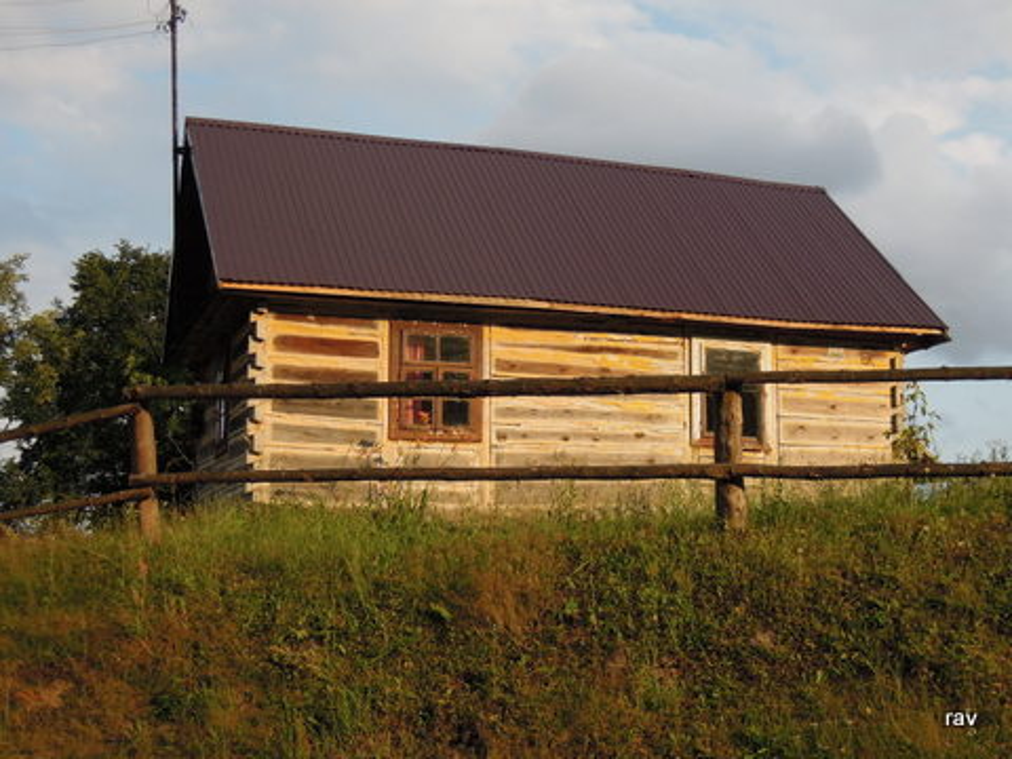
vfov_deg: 26.6
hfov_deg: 34.9
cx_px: 506
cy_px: 380
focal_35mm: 55
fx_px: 1608
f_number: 3.5
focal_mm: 9.9
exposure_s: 1/800
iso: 160
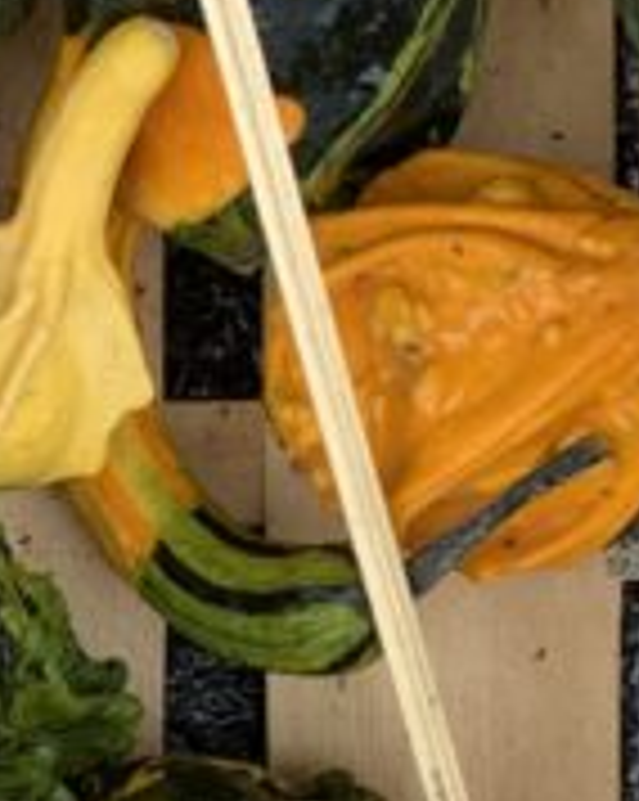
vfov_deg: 13.2
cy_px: 468
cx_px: -328
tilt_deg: -88.5
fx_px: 3457
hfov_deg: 10.2
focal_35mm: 146
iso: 32
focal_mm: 4.25
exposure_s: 1/122
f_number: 1.8
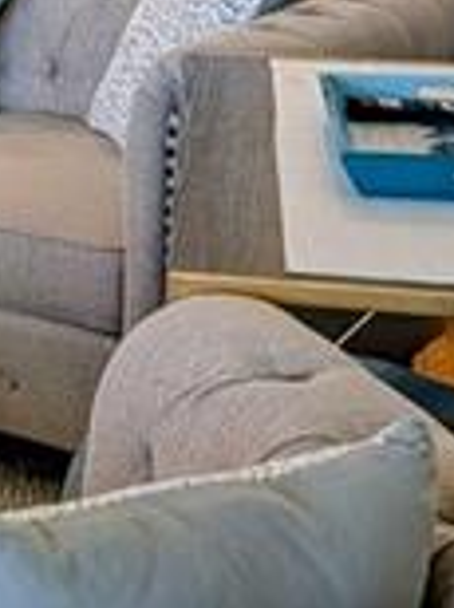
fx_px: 2104
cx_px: -343
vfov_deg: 15.8
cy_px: -142
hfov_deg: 11.5
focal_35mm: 120
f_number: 1.68
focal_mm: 6.9
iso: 19
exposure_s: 1/120
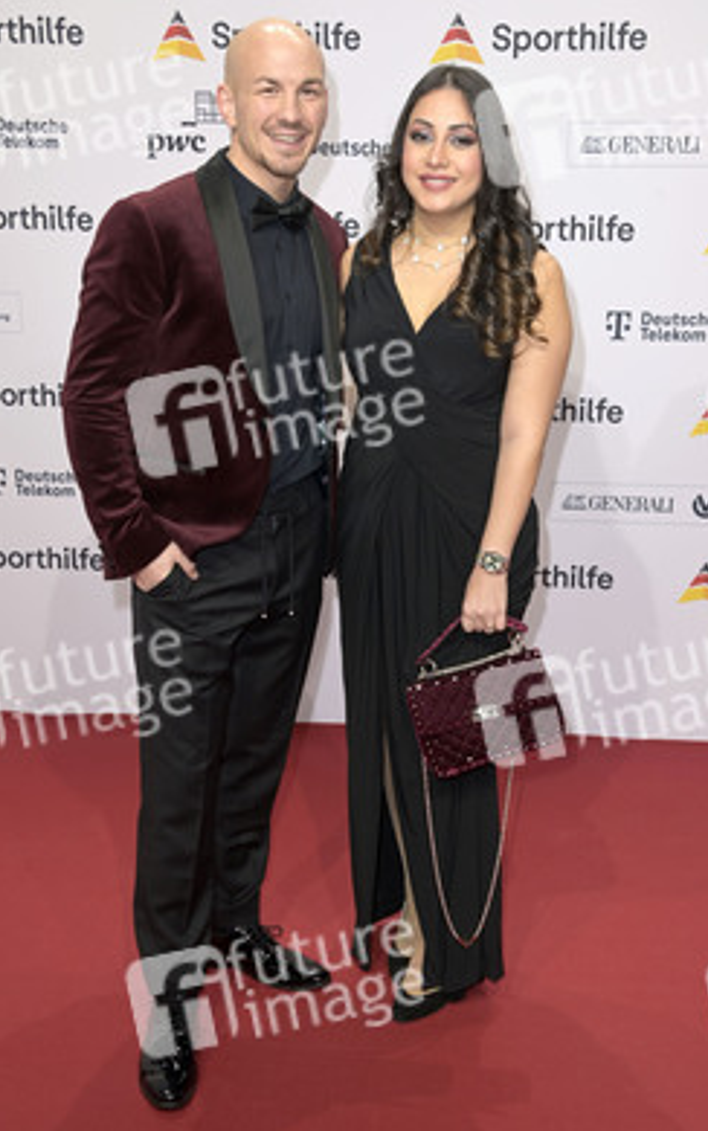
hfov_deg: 27.4
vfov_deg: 42.6
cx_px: 360
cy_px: 554
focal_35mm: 47
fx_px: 1450
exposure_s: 1/200
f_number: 6.3
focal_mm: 45
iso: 640
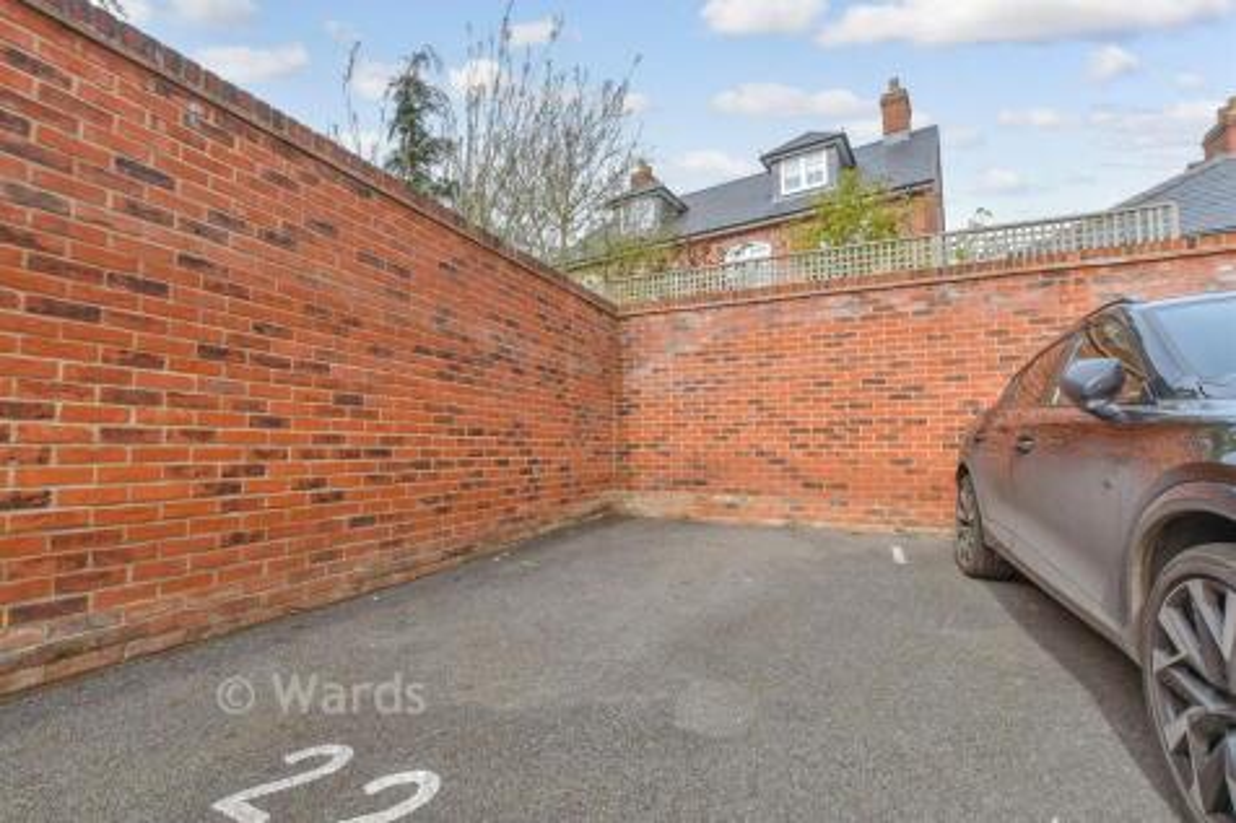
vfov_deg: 77.3
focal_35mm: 15
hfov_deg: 100.4
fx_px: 515
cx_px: 618
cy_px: 412
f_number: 8
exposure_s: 1/200
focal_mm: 10
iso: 160
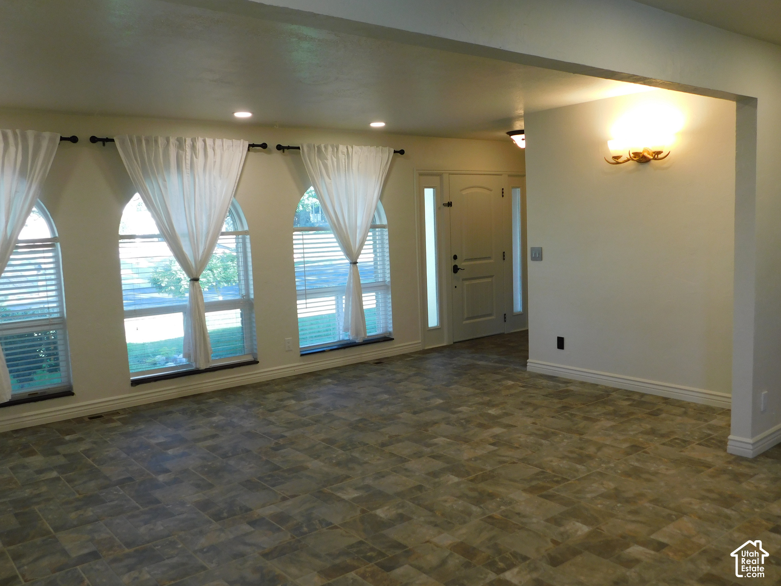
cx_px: 390
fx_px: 677
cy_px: 293
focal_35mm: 30
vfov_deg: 46.8
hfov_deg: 60.0
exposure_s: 1/40
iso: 125
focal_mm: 5.3
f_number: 3.2
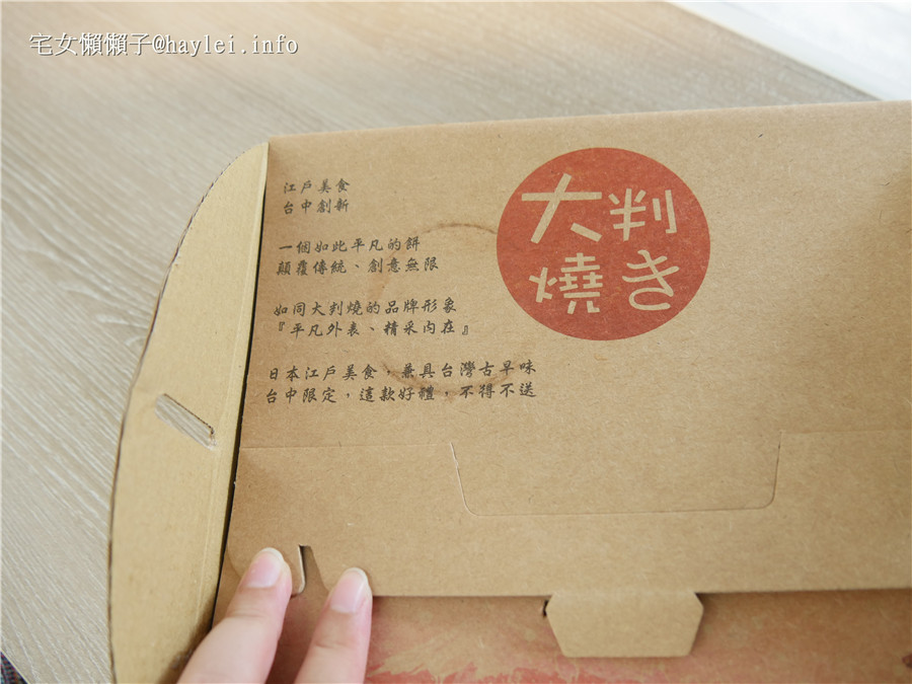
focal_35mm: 28
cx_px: 456
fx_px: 738
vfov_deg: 49.7
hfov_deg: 63.4
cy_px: 342
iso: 320
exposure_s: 1/60
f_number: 3.5
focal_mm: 14
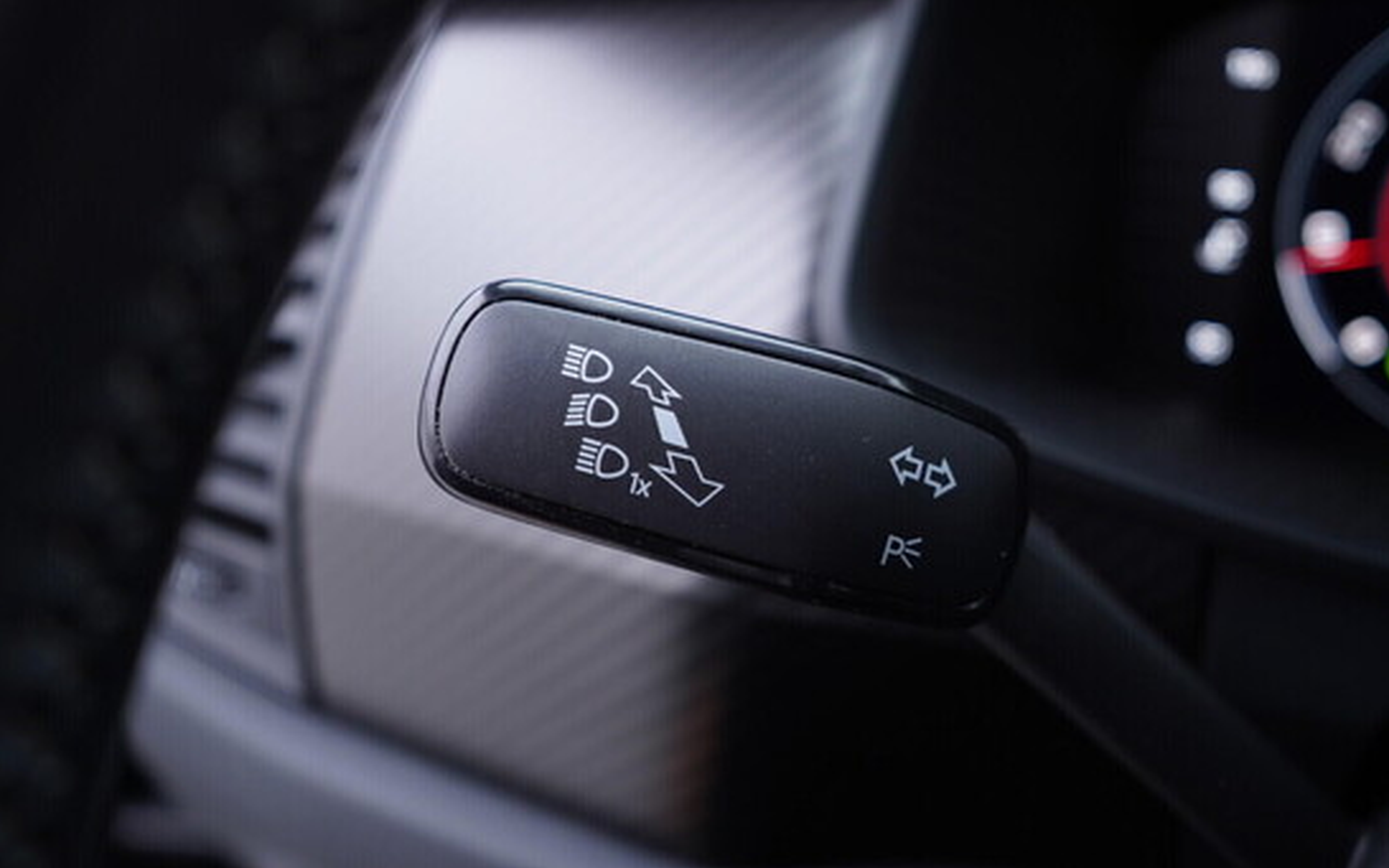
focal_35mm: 37
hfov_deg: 52.8
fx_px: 1400
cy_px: 403
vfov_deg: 34.4
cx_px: 697
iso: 250
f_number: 2.8
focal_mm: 24
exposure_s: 1/40
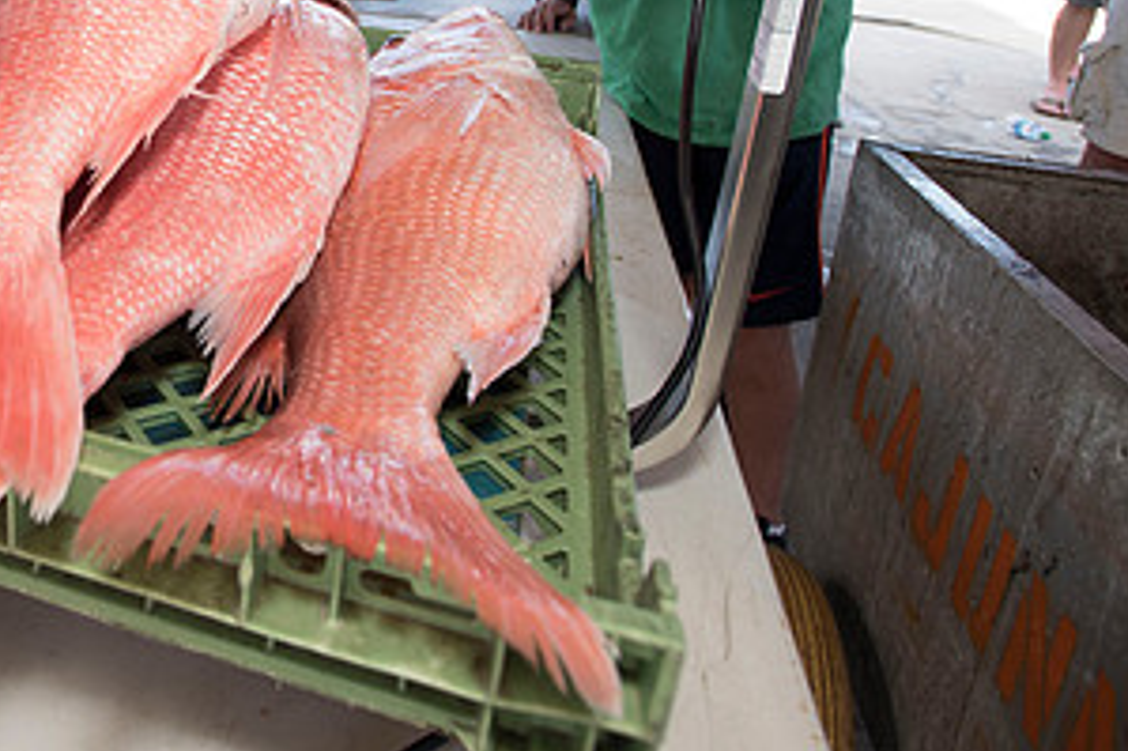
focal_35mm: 33
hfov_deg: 50.8
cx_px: 117
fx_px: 1033
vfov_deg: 36.6
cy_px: 32
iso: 250
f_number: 4.5
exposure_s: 1/200
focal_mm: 17
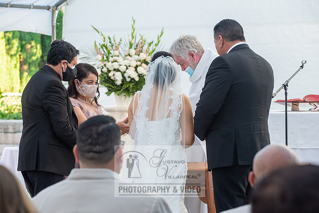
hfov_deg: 13.1
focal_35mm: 157
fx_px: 1392
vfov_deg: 8.7
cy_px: 107
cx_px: 155
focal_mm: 150
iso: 800
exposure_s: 1/125
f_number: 6.3
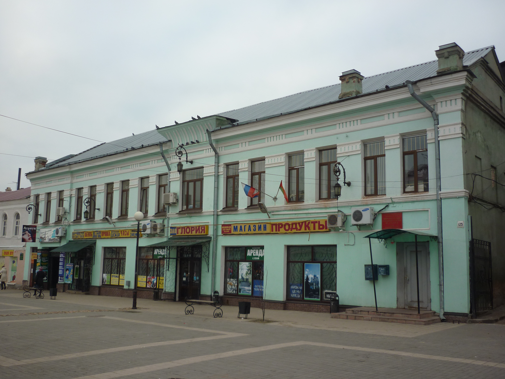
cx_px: 252
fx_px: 481
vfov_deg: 42.9
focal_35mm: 33
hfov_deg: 55.4
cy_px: 190
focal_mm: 5.5
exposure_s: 1/200
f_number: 2.8
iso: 80
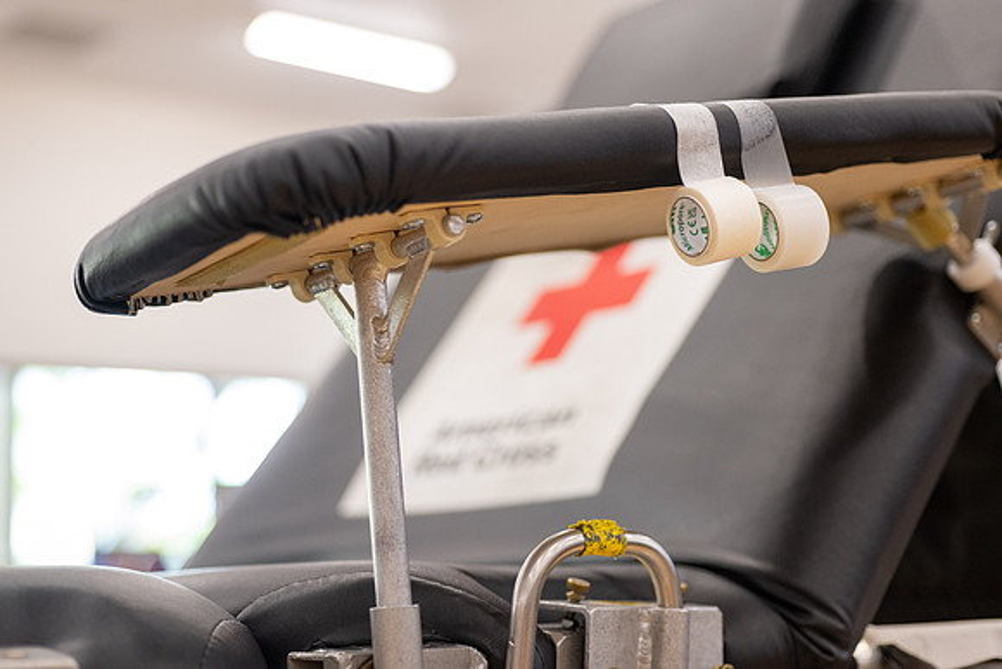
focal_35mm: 60
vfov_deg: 22.6
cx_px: 501
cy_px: 334
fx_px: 1670
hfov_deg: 33.4
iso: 1000
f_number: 3.2
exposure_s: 1/200
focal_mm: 60
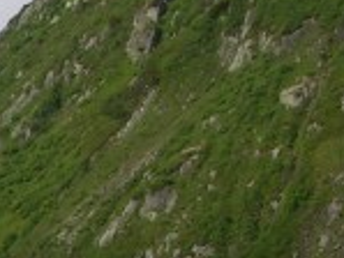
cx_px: -519
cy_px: 592
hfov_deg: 7.6
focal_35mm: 241
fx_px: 2397
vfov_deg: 6.0
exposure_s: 1/260
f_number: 6.3
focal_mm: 8.9
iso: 50
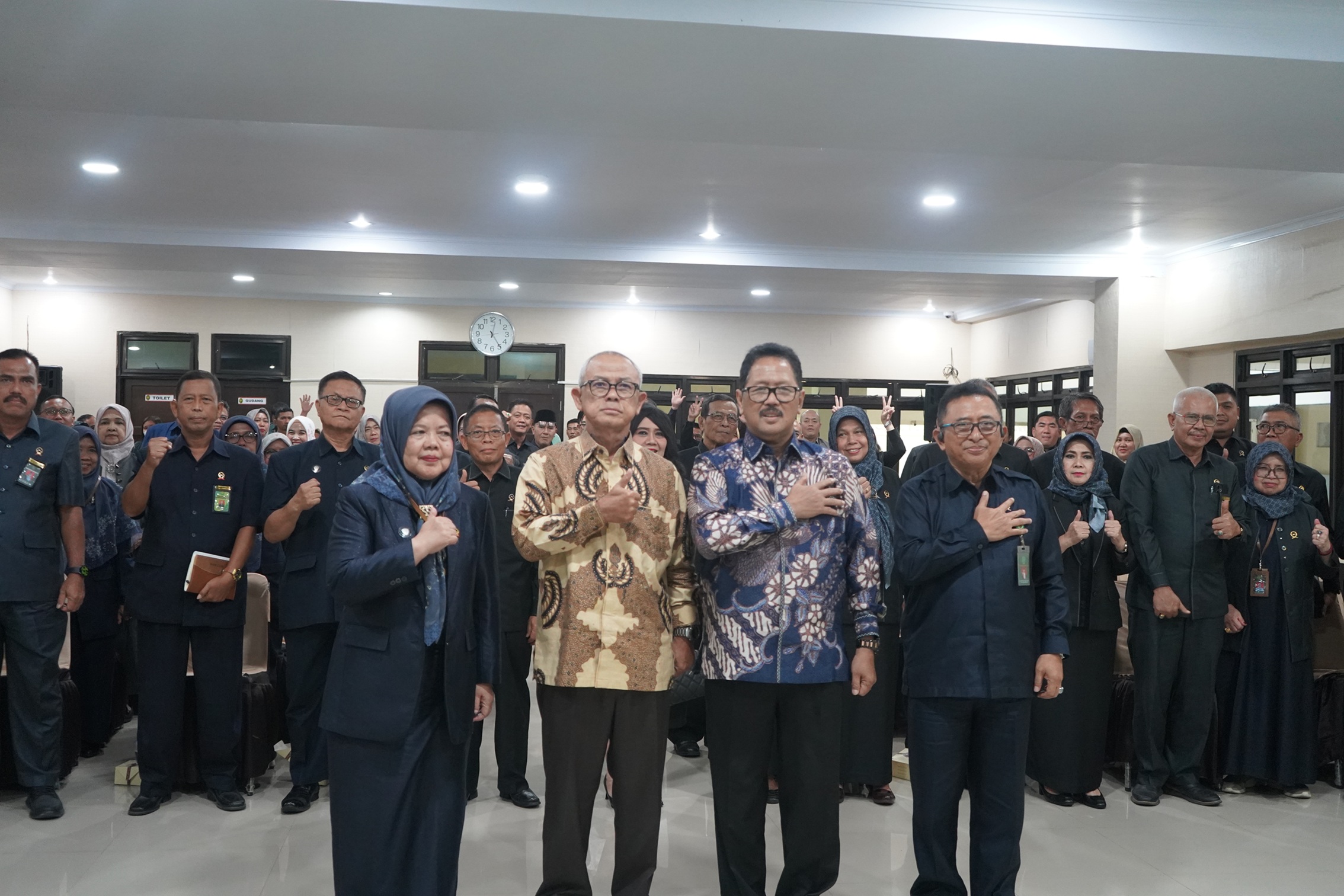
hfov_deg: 51.9
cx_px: 672
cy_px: 448
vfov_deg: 35.9
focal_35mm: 37
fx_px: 1381
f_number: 4
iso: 6400
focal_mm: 37
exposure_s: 1/160
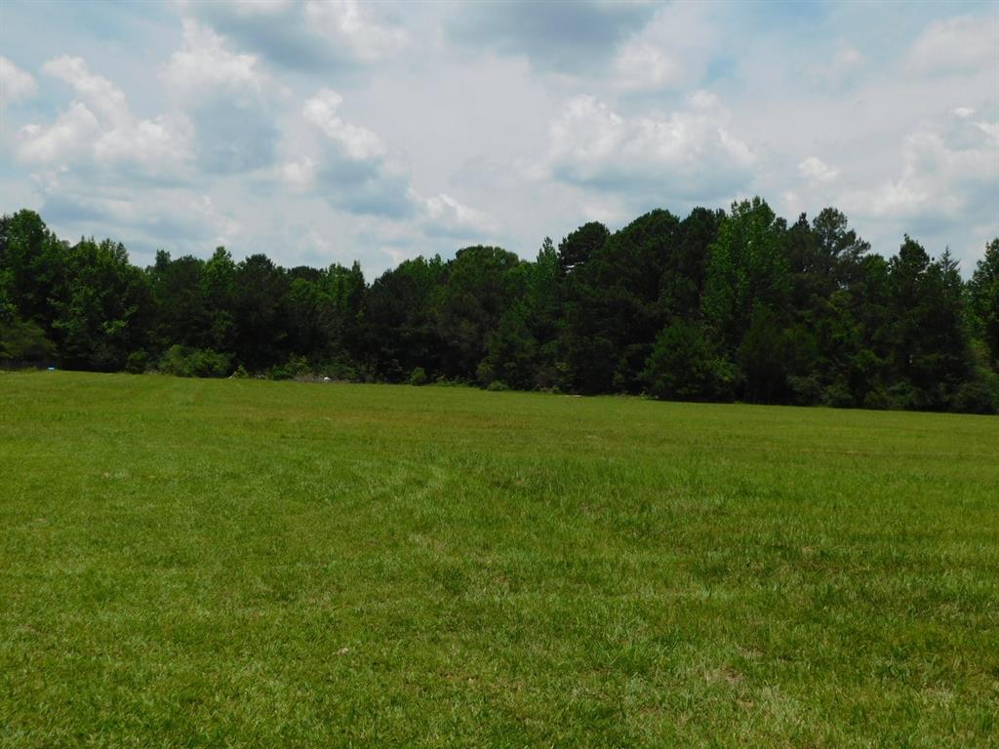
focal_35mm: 40
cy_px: 374
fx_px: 1154
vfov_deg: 36.0
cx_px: 500
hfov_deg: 46.8
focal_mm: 7.1
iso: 125
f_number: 7.2
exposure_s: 1/640
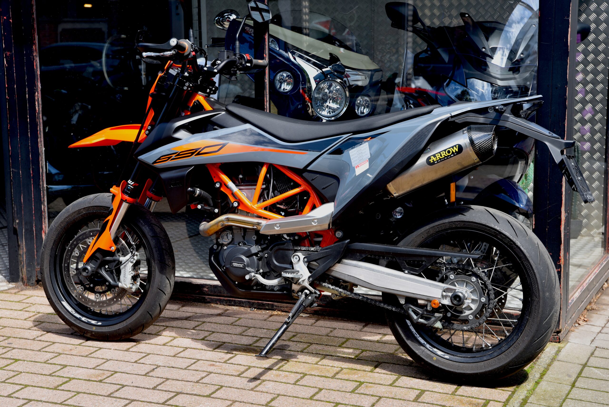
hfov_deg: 32.4
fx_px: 1049
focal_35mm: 62
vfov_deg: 21.9
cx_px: 304
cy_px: 204
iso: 100
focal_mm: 62
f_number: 5.6
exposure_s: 1/125
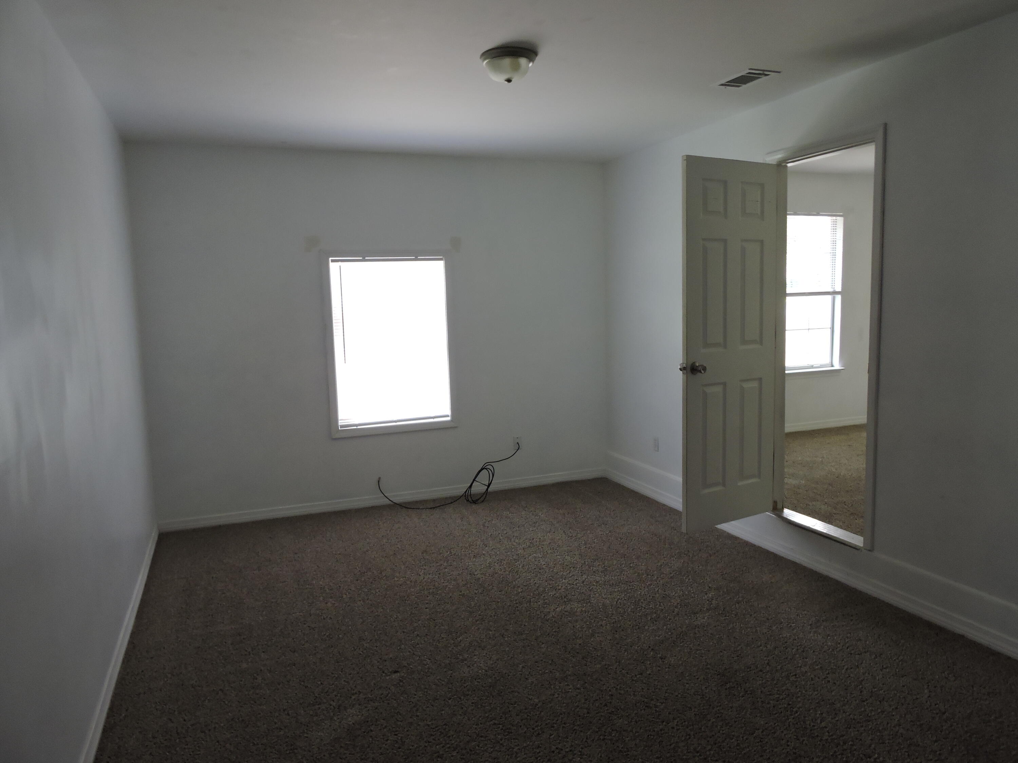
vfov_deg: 56.8
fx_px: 706
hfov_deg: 71.6
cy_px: 382
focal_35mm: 24
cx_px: 509
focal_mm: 4.3
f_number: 3.3
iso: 220
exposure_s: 1/30
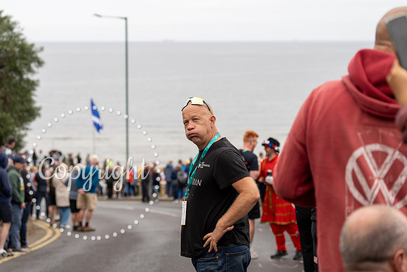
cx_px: 204
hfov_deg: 26.1
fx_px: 876
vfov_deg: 17.6
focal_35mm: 77
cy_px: 136
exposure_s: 1/1000
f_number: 3.5
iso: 320
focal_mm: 75
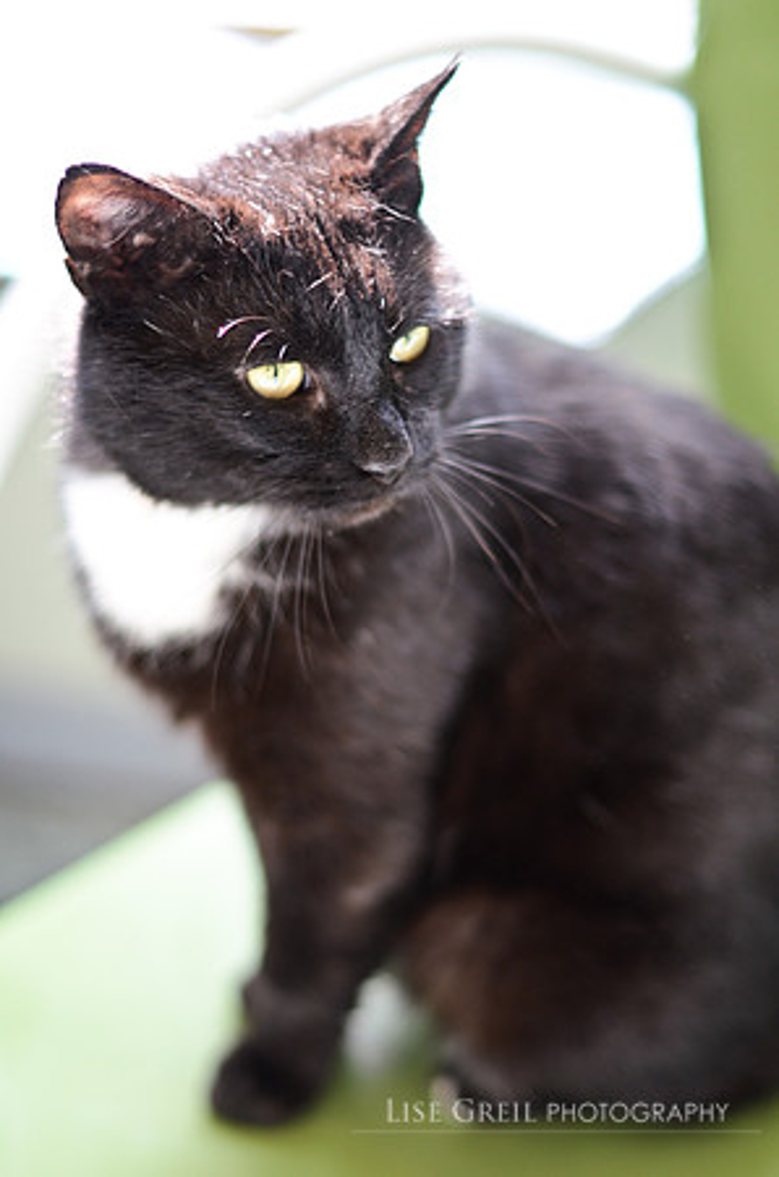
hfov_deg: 18.1
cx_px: 390
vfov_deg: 27.0
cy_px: 588
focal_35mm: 75
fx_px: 2446
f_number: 1.4
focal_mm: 50
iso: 400
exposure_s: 1/160
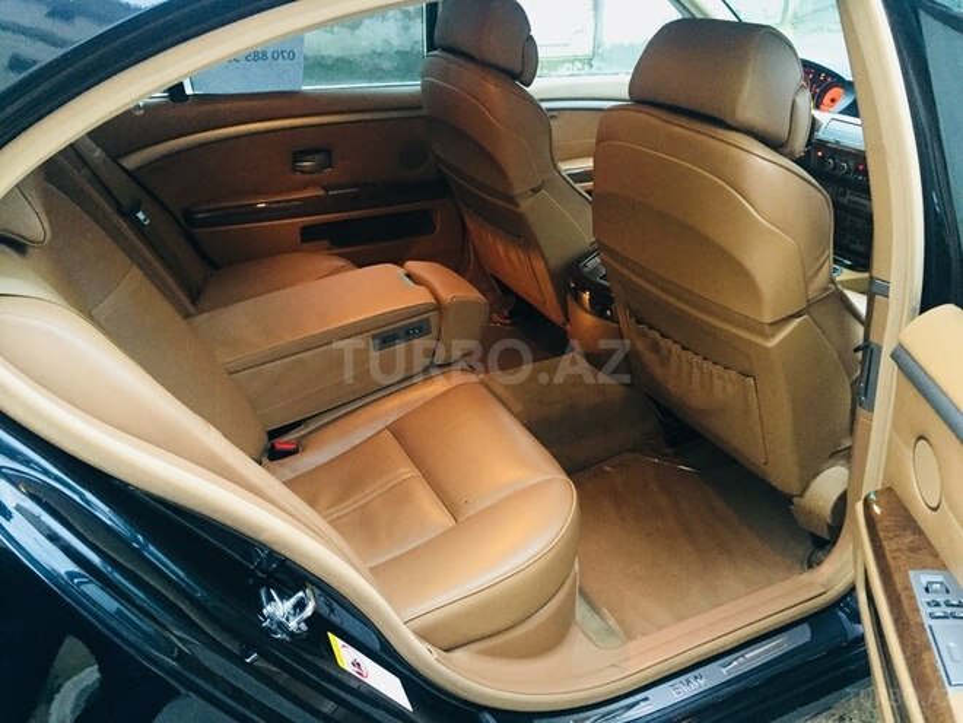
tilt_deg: -26.2
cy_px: 362
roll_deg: +0.2
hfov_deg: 61.7
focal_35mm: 29
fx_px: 807
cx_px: 482
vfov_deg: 48.2
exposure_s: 1/17
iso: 250
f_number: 2.2
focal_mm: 4.15
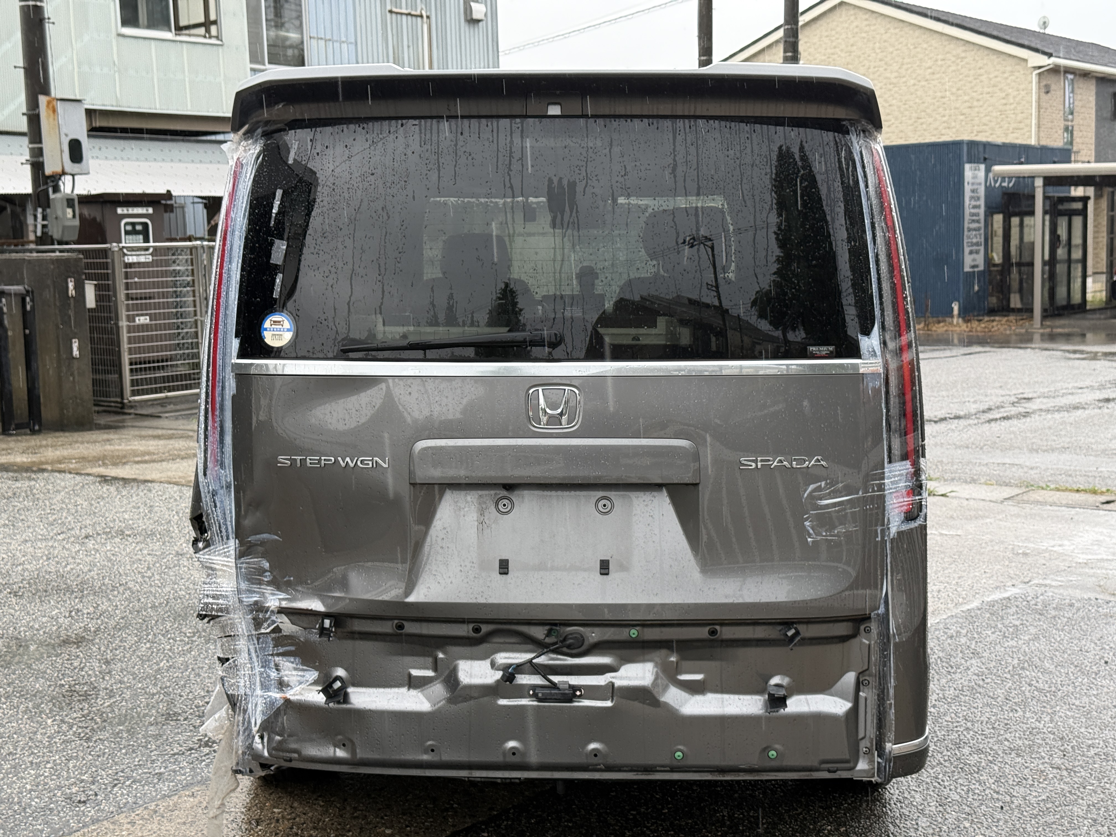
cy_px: 418
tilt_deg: -6.4
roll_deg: +1.7
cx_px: 558
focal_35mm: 48
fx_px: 1547
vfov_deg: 30.3
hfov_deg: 39.7
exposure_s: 1/242
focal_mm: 6.76
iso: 100
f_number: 1.78
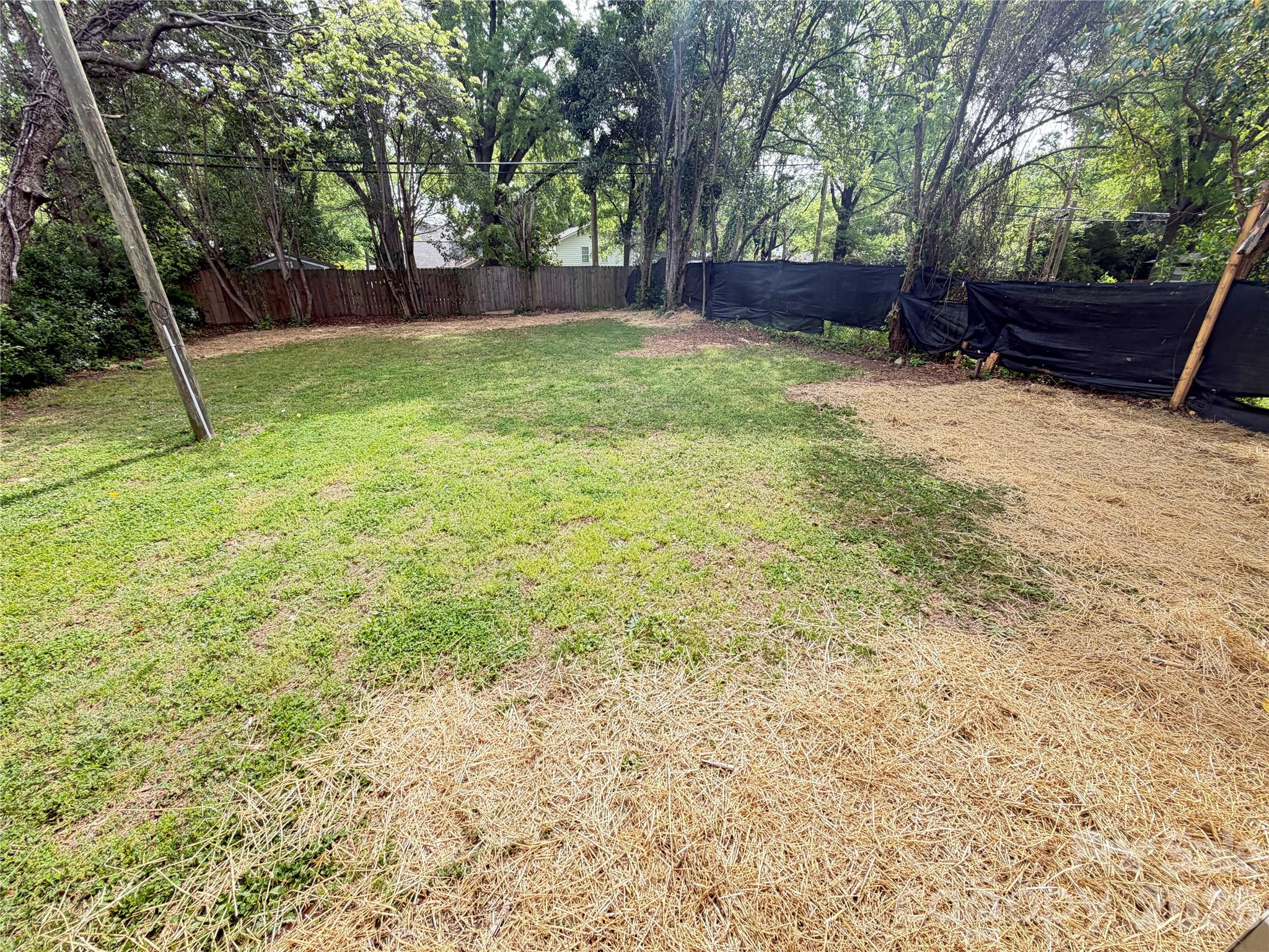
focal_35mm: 14
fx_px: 513
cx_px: 634
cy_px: 476
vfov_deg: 85.7
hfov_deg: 102.1
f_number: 2.2
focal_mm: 2.22
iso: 50
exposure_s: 1/179
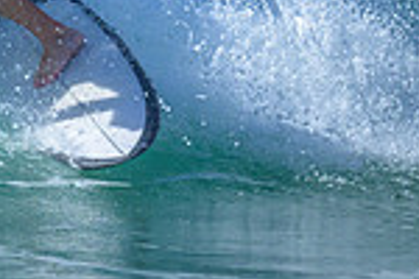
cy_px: -109
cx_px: -300
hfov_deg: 0.5
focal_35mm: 4236
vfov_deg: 0.3
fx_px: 49298
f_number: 6.3
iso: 320
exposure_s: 1/2000
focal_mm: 800
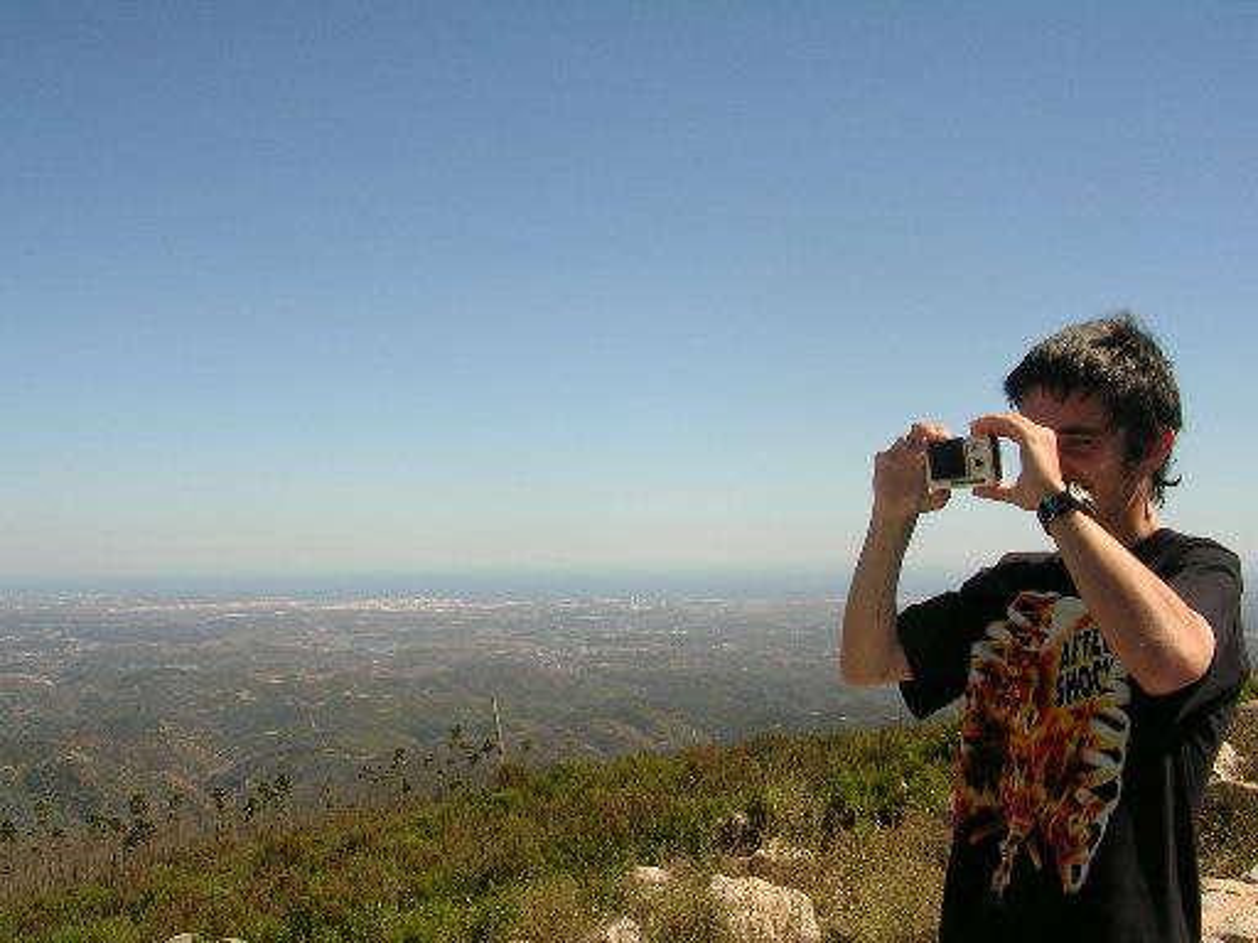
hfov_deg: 49.0
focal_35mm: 38
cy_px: 472
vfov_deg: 37.7
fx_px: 1381
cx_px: 629
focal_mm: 5.8
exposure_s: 1/299
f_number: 5.6
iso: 50
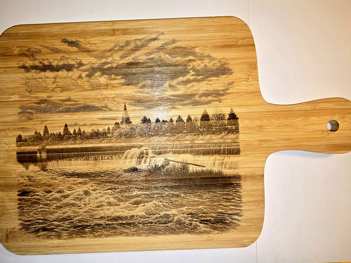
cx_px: 176
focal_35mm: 13
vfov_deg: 89.9
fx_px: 132
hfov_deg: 106.2
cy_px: 132
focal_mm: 2.2
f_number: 2.2
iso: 100
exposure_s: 1/24
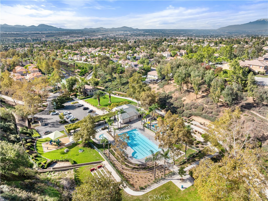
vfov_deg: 56.7
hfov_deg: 71.6
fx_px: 186
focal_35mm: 24
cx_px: 134
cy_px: 100
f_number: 8
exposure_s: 1/160
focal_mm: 12.29
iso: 100
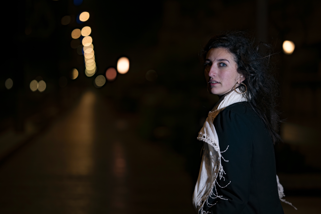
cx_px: 160
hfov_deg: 23.9
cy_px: 107
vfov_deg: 16.1
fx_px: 758
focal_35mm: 85
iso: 320
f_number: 1.8
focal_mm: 85
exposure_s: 1/200
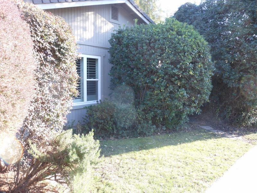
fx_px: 208
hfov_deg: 63.4
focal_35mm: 28
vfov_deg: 49.7
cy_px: 96
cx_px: 128
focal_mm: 5
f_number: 3.7
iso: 80
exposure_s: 1/40
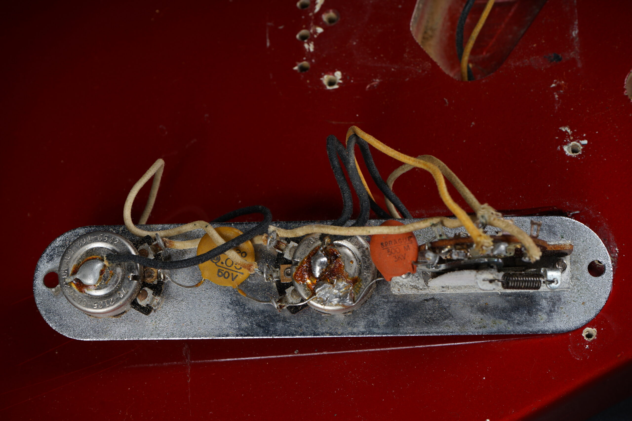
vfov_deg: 19.5
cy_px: 210
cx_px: 316
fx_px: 1229
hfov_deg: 28.8
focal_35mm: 70
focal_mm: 70
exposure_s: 1/125
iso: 160
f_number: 11
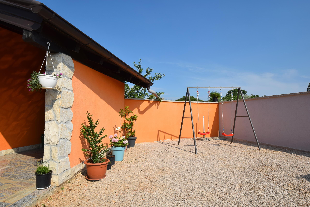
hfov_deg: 81.2
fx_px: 181
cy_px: 104
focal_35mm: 21
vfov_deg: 59.5
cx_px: 155
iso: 200
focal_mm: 14
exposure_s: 1/400
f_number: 10
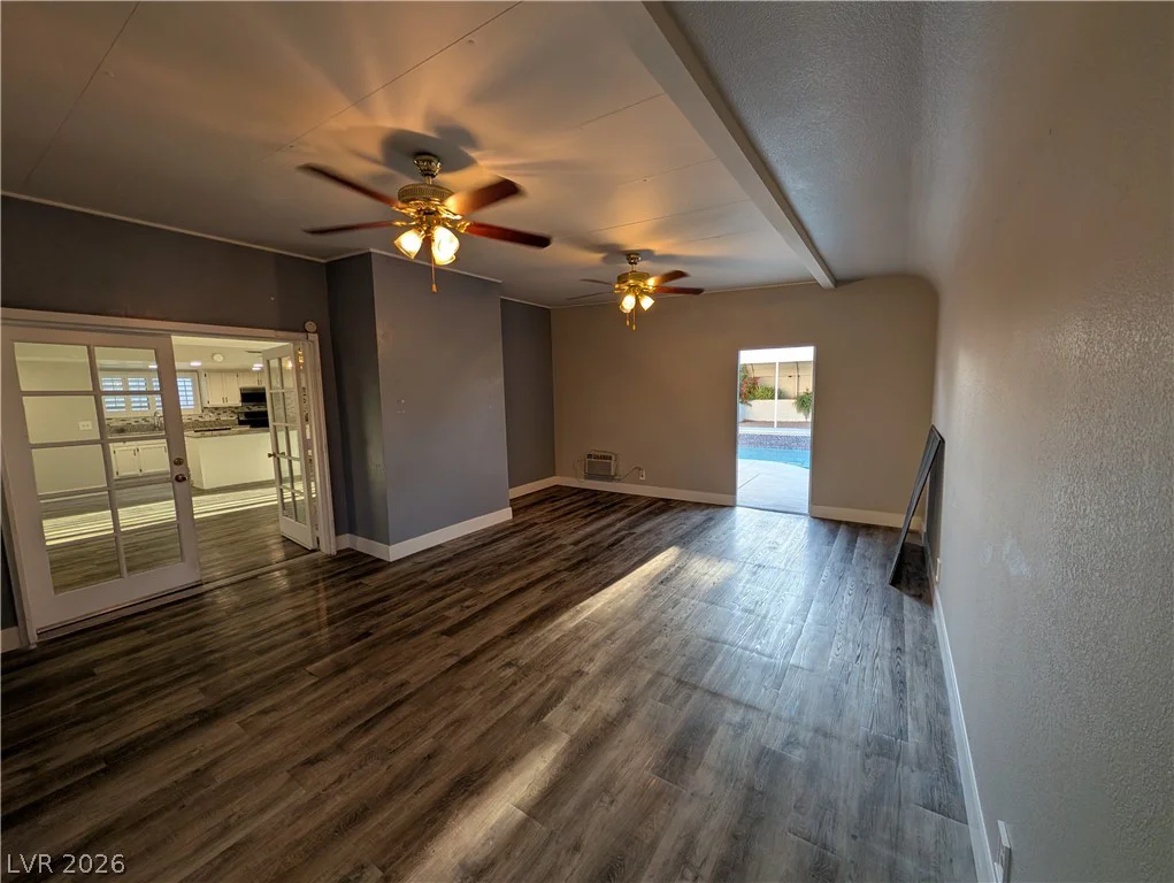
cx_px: 587
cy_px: 442
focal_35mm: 12
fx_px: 407
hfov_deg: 110.5
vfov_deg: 94.6
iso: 55
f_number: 1.7
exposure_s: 1/120
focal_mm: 2.02
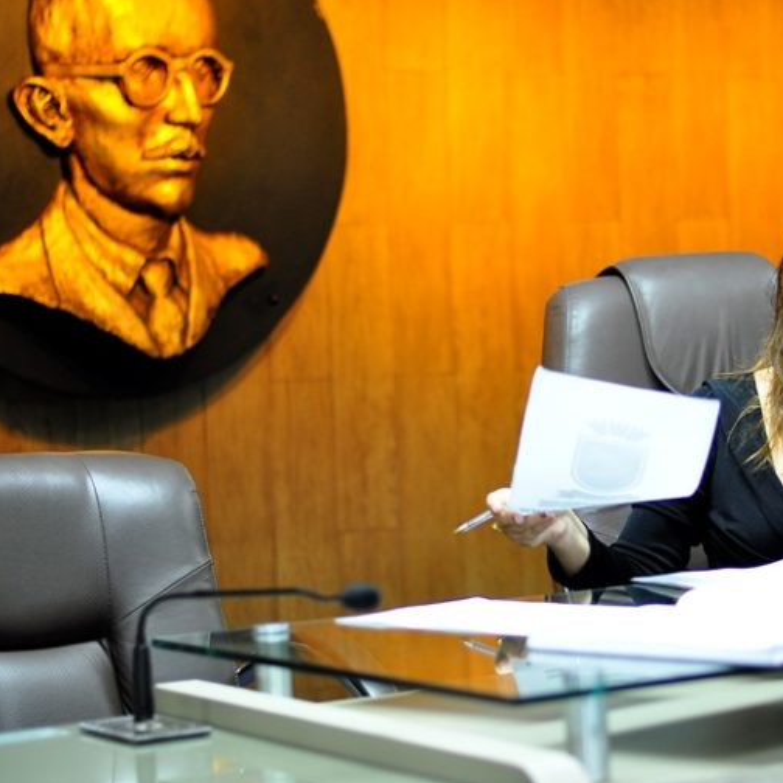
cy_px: 392
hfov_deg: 17.9
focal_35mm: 97
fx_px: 2482
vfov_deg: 17.9
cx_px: 544
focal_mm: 50
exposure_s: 1/125
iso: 640
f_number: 1.8
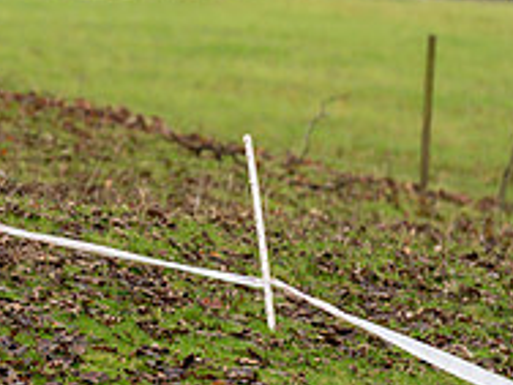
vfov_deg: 2.5
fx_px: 8670
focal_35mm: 585
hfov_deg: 3.4
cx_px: -188
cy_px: 72
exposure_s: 1/1000
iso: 640
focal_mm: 197
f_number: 3.2
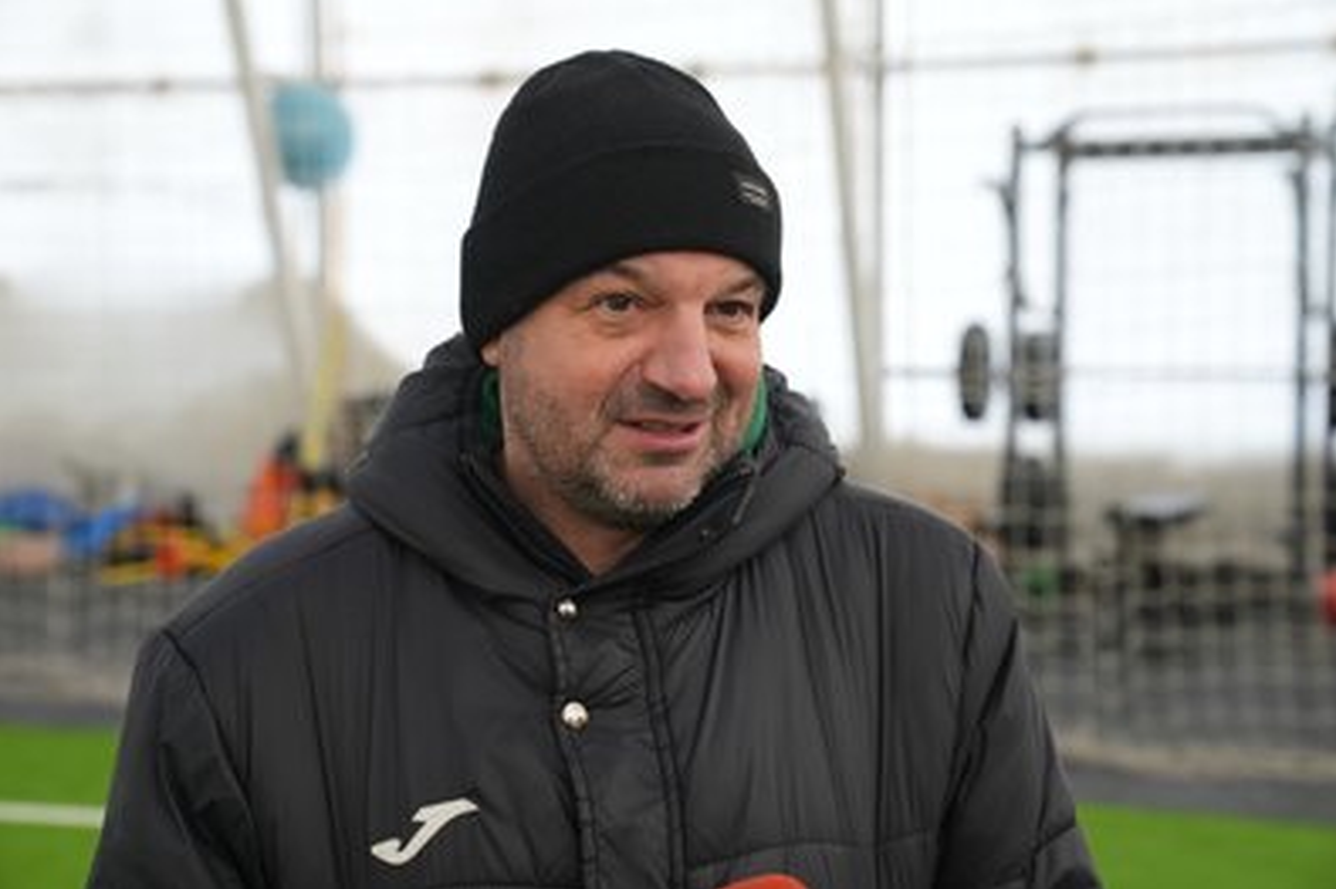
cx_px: 670
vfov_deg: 19.2
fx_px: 2634
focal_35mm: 71
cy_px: 441
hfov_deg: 28.5
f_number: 5
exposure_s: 1/250
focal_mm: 70
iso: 2500
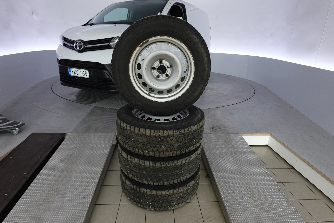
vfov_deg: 61.9
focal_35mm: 20
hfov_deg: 84.0
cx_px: 167
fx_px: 186
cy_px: 112
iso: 200
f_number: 2
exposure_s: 1/80
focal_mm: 7.6
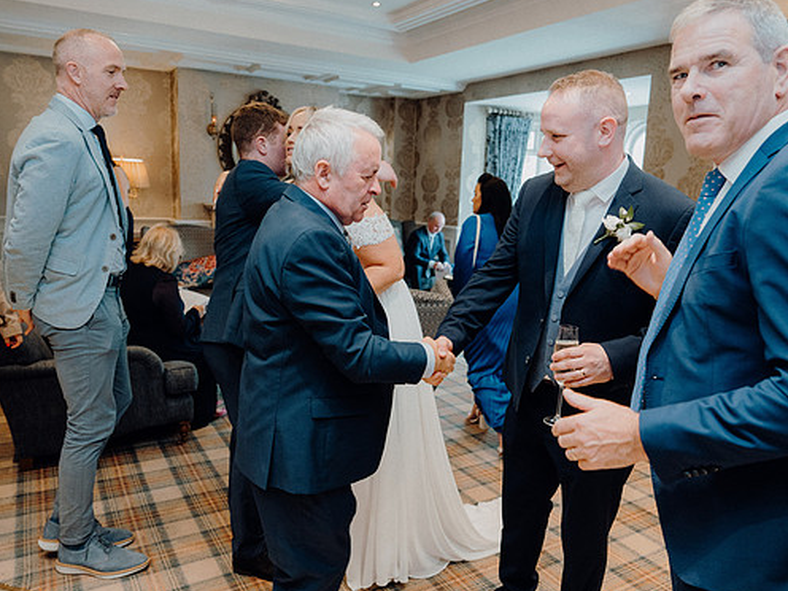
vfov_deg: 51.4
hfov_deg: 65.3
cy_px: 296
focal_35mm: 27
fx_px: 615
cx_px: 397
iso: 2500
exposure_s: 1/160
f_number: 3.5
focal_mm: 24
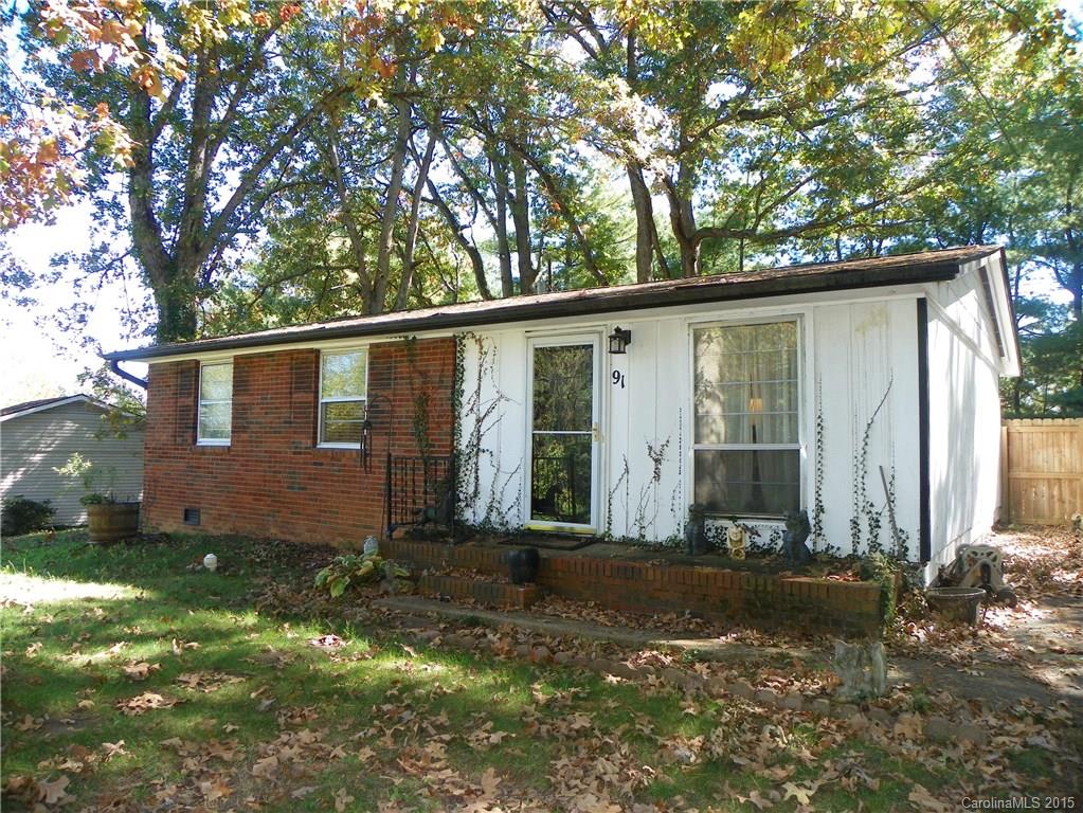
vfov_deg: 53.1
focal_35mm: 26
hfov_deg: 67.3
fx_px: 814
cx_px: 542
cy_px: 406
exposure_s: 1/125
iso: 80
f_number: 2.8
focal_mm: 4.6
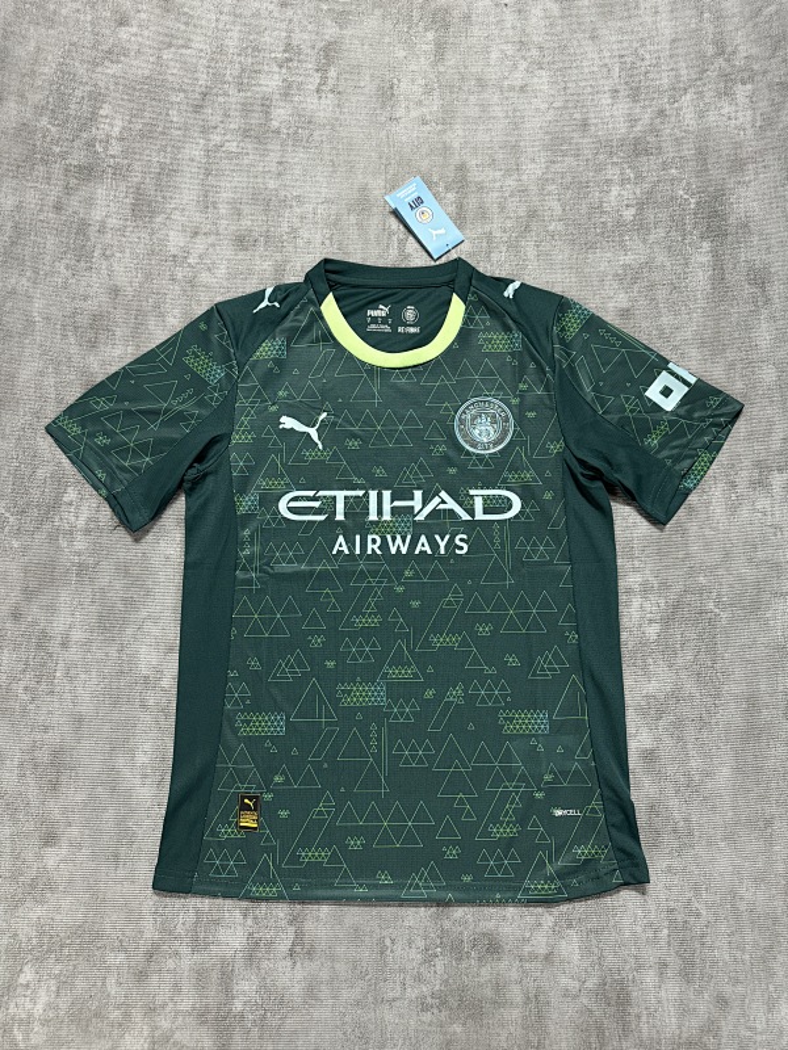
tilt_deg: -78.5
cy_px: 525
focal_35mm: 24
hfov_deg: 56.8
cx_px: 394
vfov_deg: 71.6
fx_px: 728
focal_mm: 6.76
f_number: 1.78
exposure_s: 1/50
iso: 400
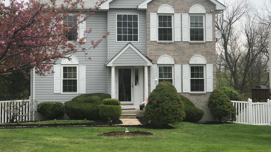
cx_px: 134
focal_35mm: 63
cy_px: 63
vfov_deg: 19.1
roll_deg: -0.1
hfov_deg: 33.3
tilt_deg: +2.4
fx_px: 453
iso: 20
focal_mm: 6.6
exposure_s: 1/948
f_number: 2.8
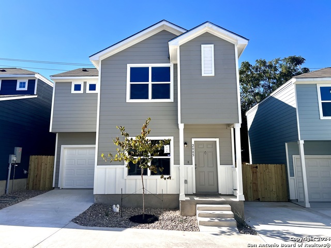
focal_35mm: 26
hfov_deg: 67.3
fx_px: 249
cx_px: 166
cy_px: 124
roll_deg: +0.7
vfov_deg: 53.1
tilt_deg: +8.5
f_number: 1.5
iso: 50
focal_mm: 5.7
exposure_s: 1/2632
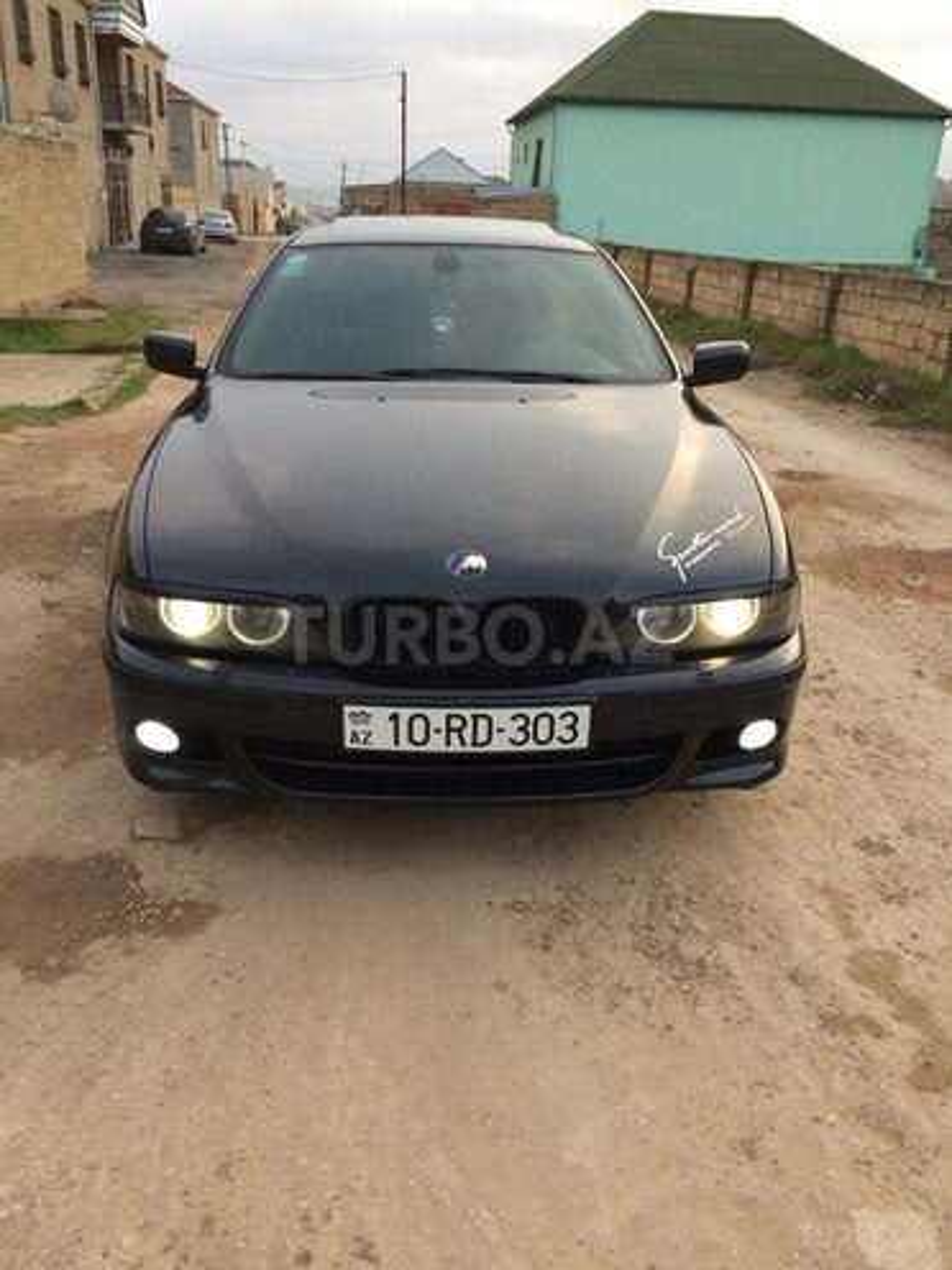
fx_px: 1063
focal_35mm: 29
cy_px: 635
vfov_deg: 61.7
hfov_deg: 48.2
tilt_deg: -22.6
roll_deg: -1.4
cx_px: 476
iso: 50
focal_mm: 4.15
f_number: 2.2
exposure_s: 1/100
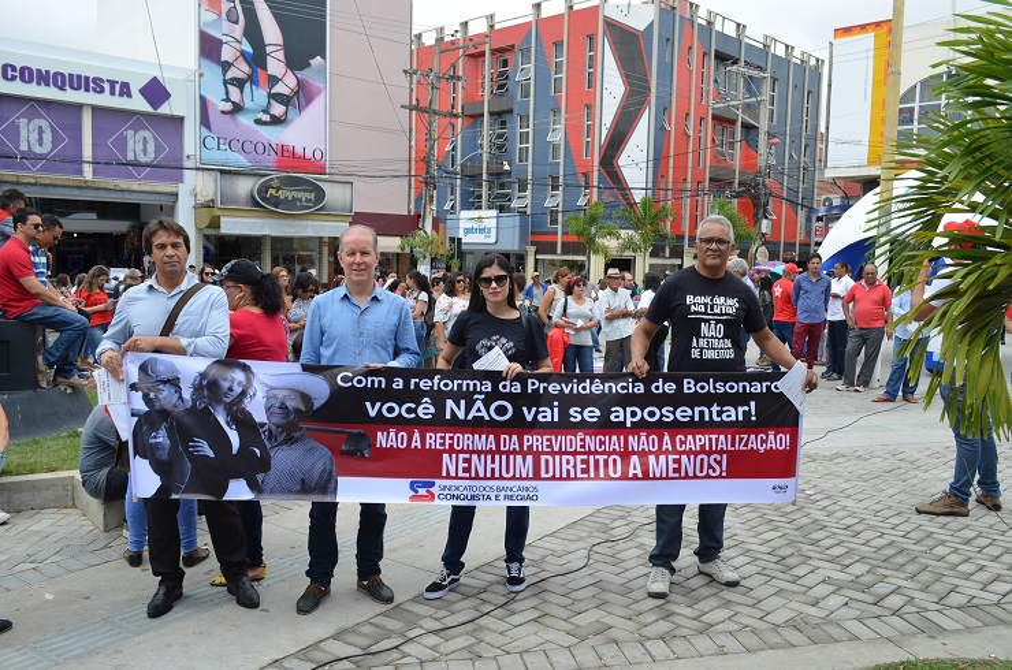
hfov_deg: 62.0
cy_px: 335
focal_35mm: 30
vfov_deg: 43.4
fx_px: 842
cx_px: 506
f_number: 8
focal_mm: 20
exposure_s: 1/250
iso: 140
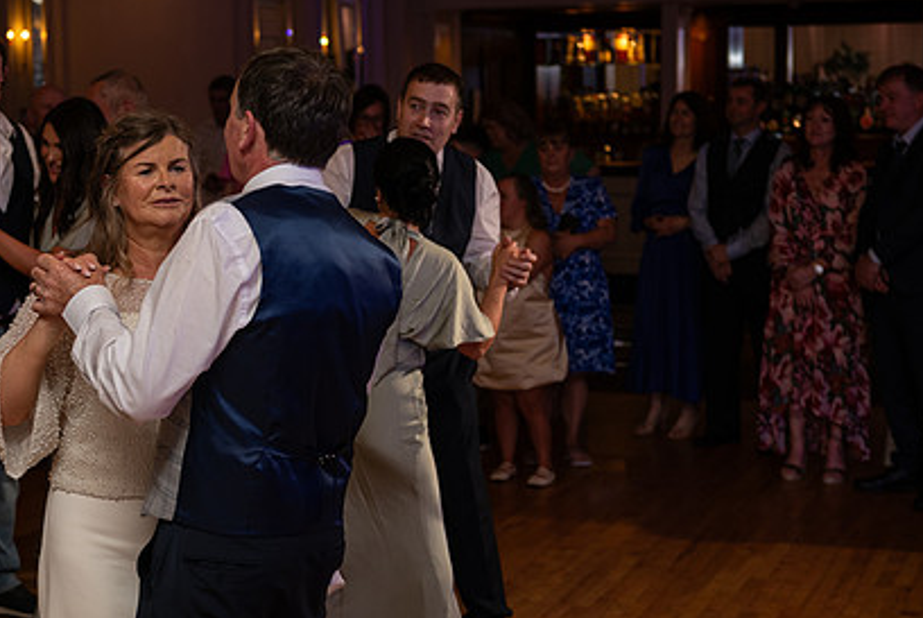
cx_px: 321
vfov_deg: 19.2
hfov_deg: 28.3
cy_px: 302
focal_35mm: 71
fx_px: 1822
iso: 500
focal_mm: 50
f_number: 3.5
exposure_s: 1/160
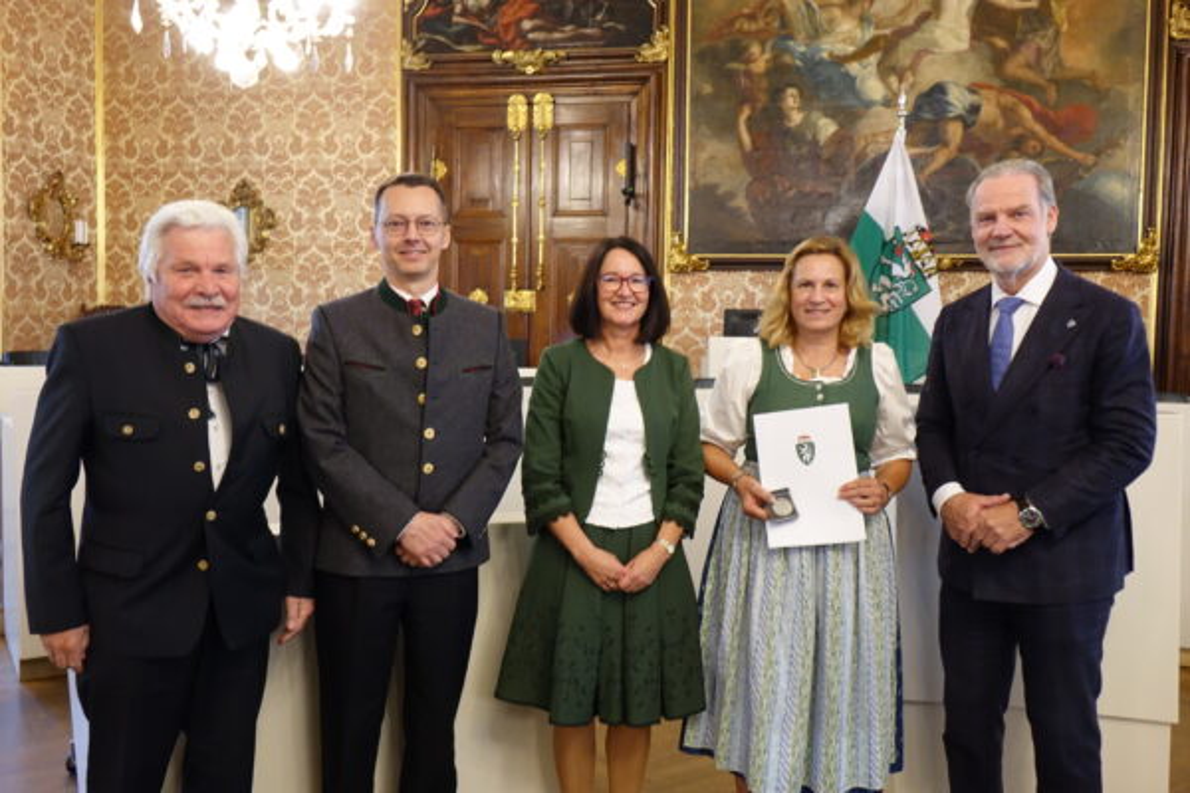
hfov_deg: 61.9
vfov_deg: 43.6
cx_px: 595
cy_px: 396
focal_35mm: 30
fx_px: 992
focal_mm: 11.13
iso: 800
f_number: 2.8
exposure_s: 1/20
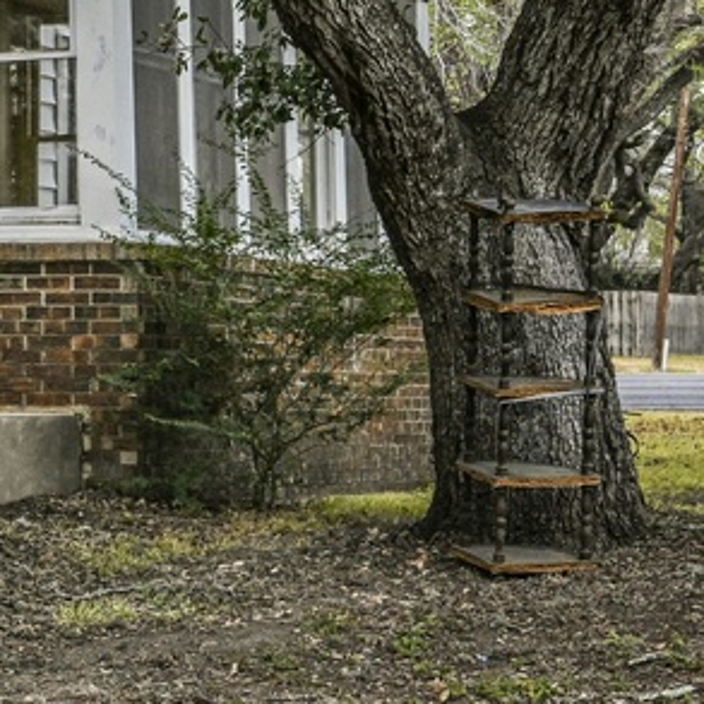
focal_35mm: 141
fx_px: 3244
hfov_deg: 11.3
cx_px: -644
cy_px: -154
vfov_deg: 12.1
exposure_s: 1/200
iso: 250
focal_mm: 30
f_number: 10
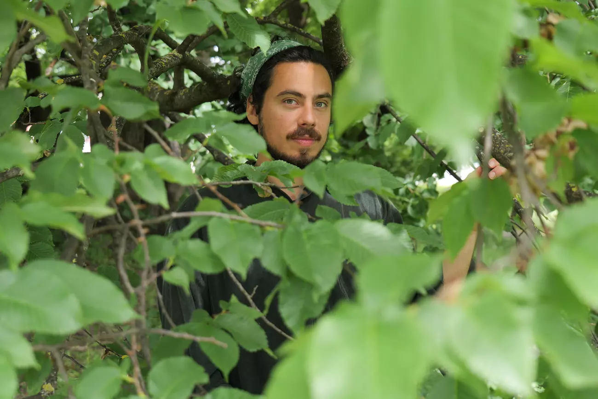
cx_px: 299
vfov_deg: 23.4
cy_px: 200
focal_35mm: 58
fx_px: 963
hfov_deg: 34.5
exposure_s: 1/100
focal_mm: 58
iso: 400
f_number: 5.6
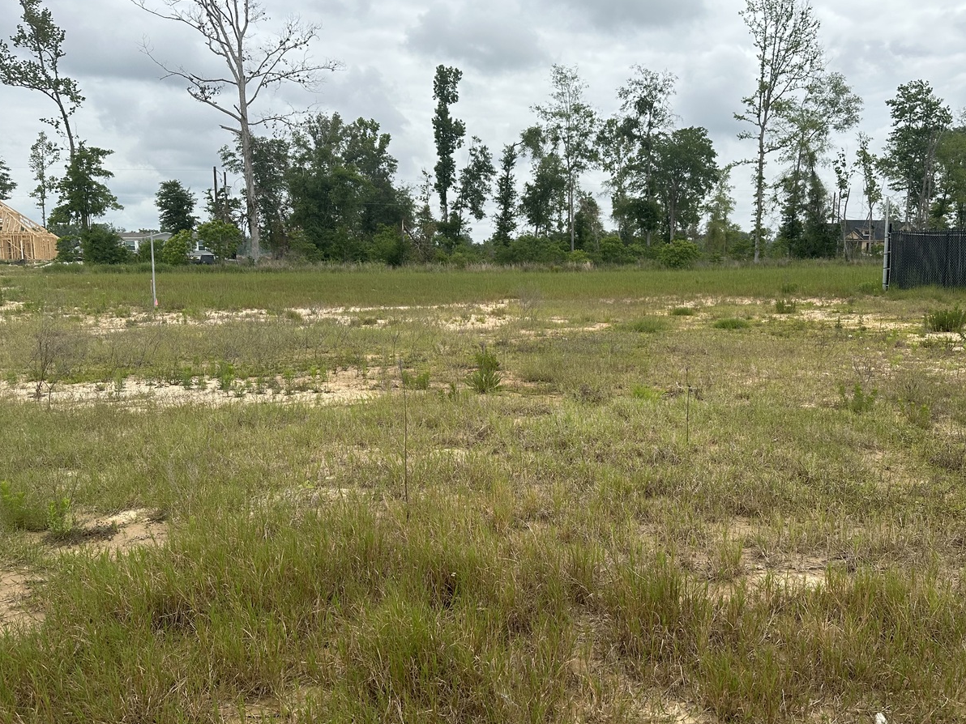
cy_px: 357
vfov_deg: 48.2
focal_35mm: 29
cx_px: 540
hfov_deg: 61.5
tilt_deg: -6.4
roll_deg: -0.3
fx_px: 809
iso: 80
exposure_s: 1/2967
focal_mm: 6.86
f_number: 1.78
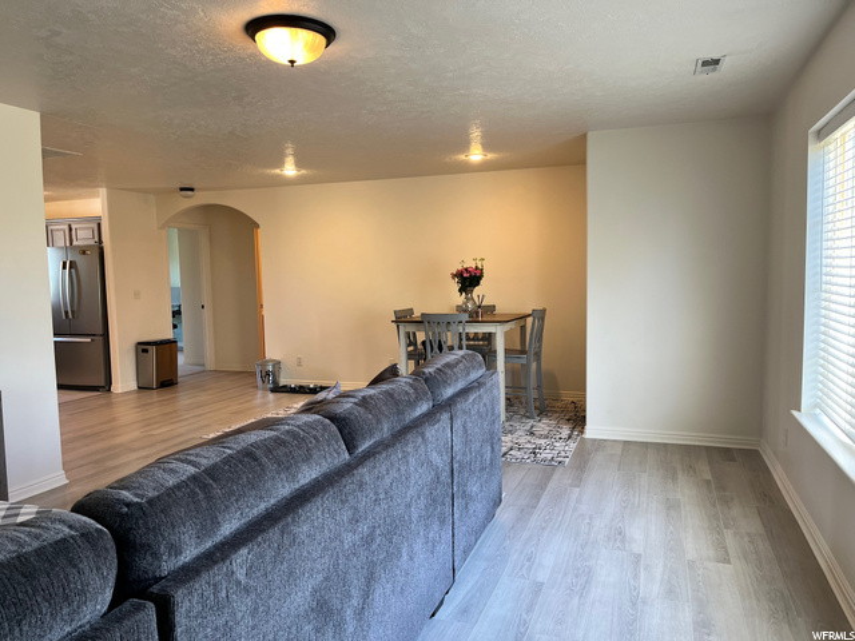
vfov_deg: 53.1
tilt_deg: -4.4
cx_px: 428
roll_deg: +1.2
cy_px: 320
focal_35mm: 26
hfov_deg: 67.3
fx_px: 642
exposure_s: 1/120
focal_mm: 5.1
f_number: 1.6
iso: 125
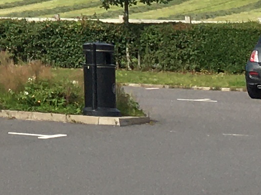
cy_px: -309
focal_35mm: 223
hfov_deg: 8.2
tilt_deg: +11.3
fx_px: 1681
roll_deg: -1.2
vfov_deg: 6.3
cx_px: -338
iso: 25
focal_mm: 4.15
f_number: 2.2
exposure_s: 1/1923
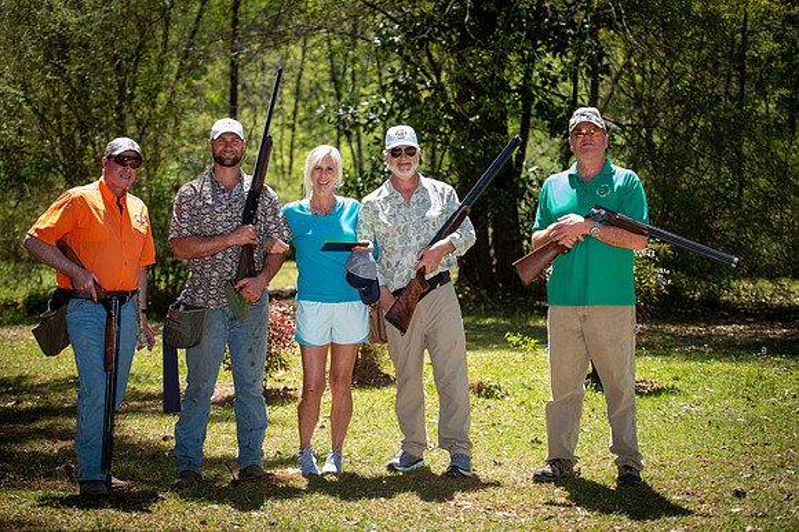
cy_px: 266
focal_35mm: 70
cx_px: 400
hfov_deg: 28.9
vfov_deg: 19.4
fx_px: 1553
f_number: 2.8
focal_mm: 70
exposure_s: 1/250
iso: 50
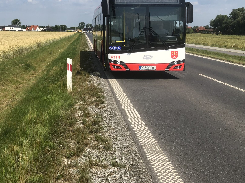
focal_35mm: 45
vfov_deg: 31.5
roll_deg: -0.6
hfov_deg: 41.4
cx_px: 76
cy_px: 43
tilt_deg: -2.4
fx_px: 319
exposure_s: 1/2667
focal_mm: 3.99
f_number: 1.8
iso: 20
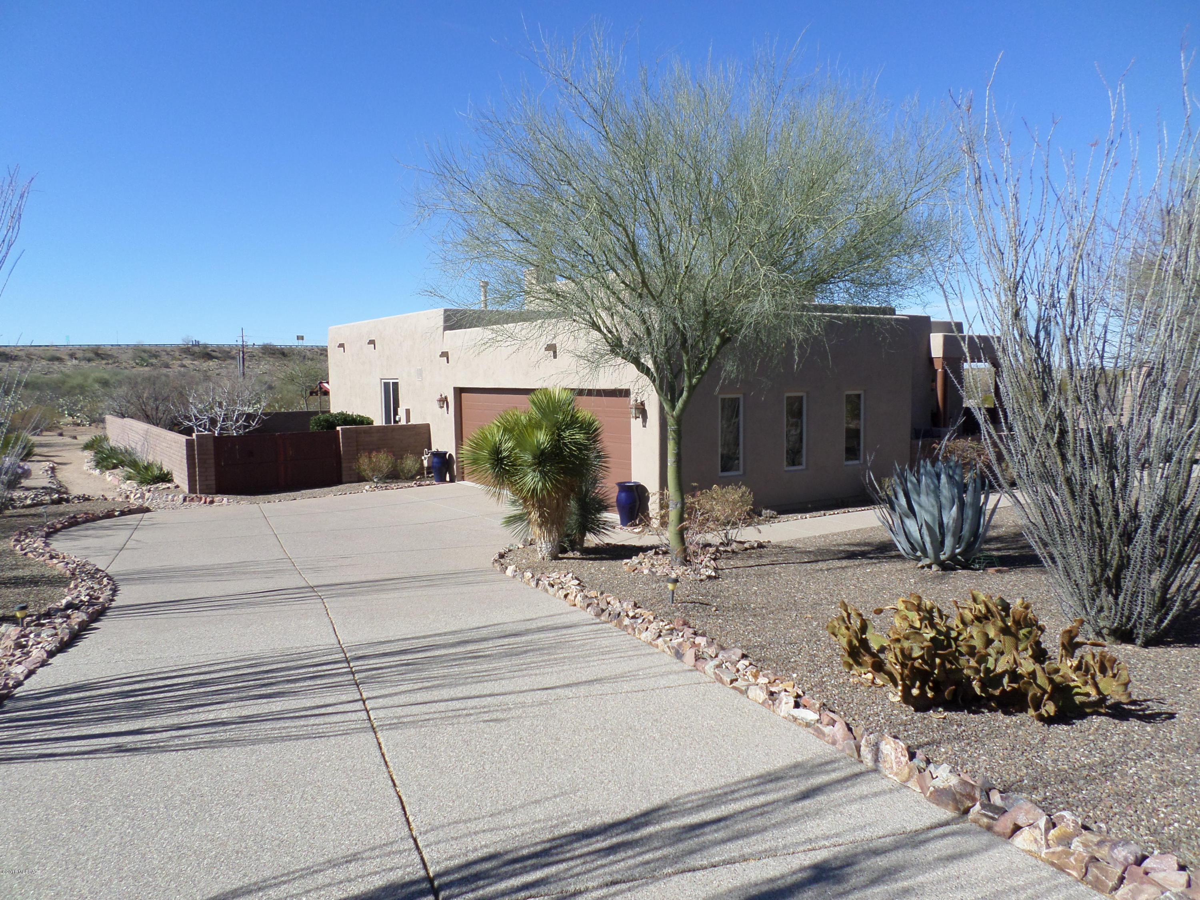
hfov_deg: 69.4
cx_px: 600
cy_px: 450
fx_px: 867
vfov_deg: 54.9
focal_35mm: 25
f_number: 2.5
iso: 80
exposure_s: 1/1500
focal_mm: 4.5
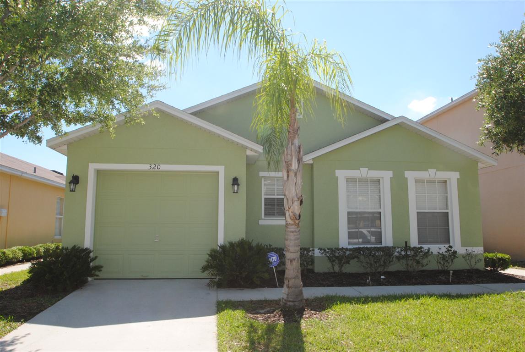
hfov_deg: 67.3
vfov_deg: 48.1
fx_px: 394
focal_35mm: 27
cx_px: 262
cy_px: 176
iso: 400
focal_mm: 18
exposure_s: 1/200
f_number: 14
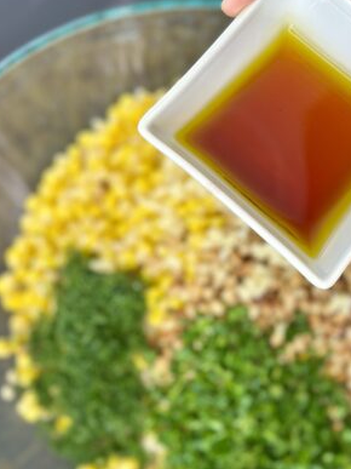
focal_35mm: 62
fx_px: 839
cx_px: 216
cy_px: 191
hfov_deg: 23.6
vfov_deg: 31.1
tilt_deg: -75.7
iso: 80
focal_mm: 6.86
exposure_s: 1/126
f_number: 1.78
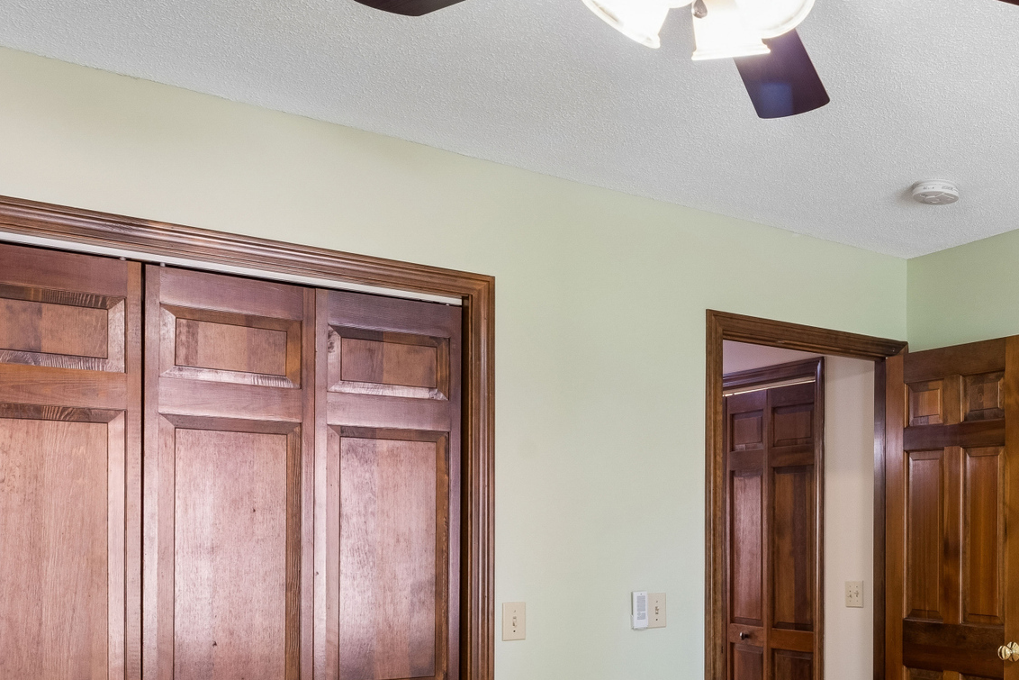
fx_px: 1076
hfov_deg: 44.1
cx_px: 995
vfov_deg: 34.3
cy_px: 515
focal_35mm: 38
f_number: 13
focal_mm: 14
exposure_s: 1/3.33
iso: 400
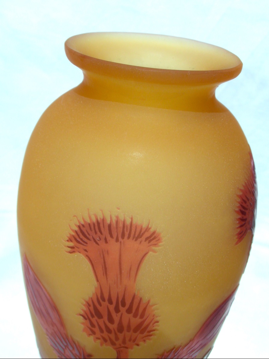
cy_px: 180
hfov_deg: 35.1
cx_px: 134
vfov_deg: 45.8
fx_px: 425
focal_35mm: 41
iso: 80
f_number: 5.8
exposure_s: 1/750
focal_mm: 6.8
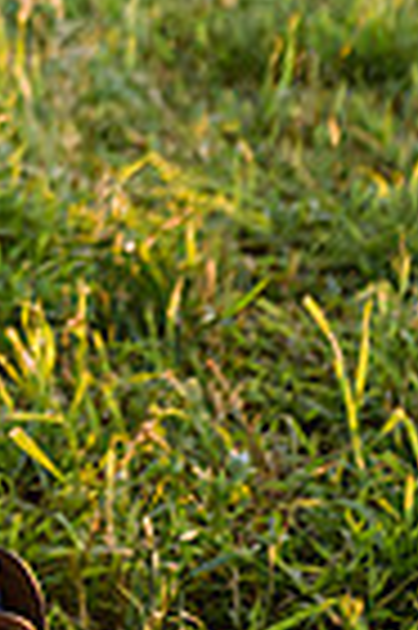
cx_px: -238
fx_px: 3928
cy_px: -86
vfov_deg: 9.1
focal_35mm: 225
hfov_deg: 6.0
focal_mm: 70
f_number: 2.8
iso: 320
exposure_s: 1/400
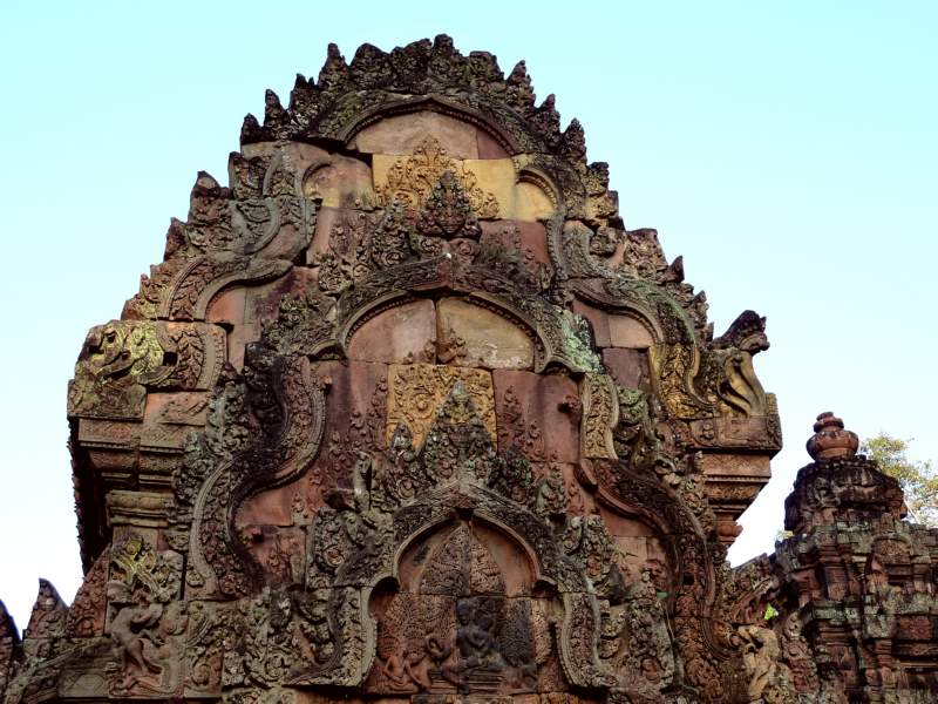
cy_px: 352
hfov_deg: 36.8
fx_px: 1409
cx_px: 469
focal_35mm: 52
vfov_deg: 28.0
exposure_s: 1/160
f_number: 3.8
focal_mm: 8.5
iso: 125
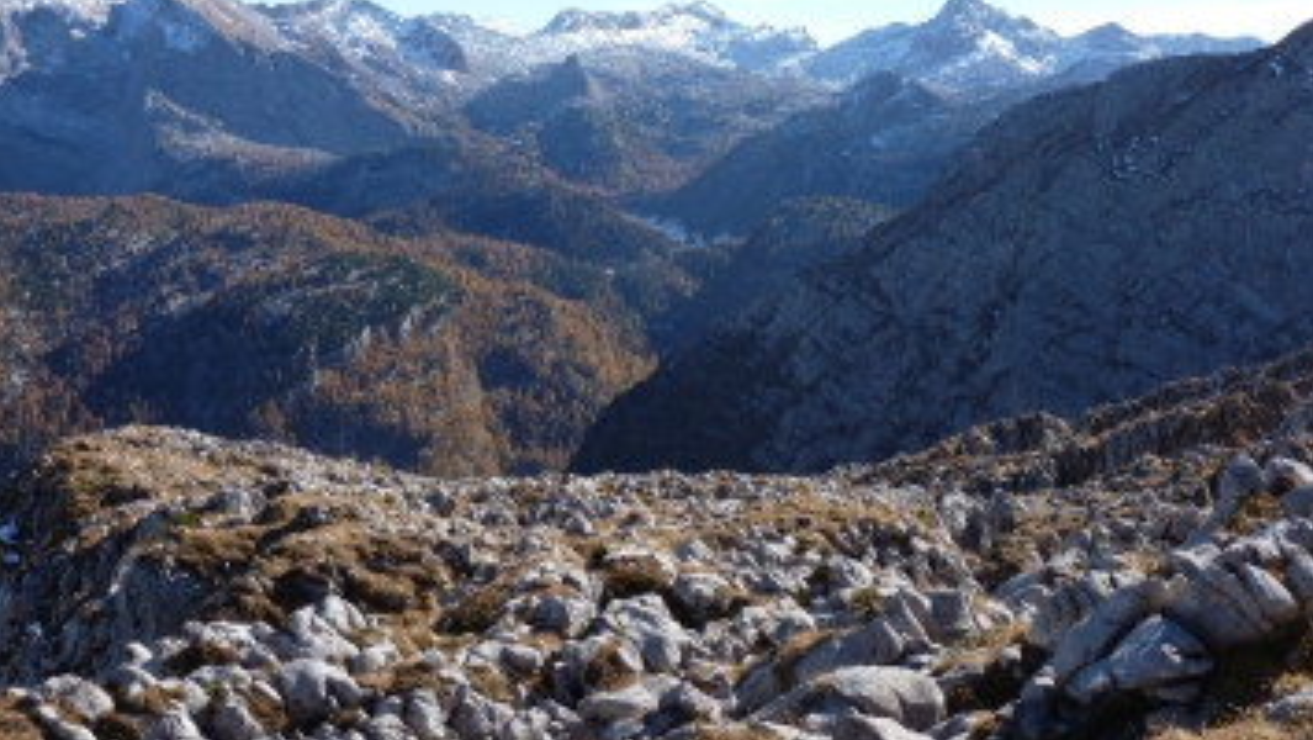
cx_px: 662
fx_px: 1463
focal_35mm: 42
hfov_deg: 48.3
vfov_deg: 28.2
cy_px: 244
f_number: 3.8
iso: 100
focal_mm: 6.8
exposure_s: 1/500
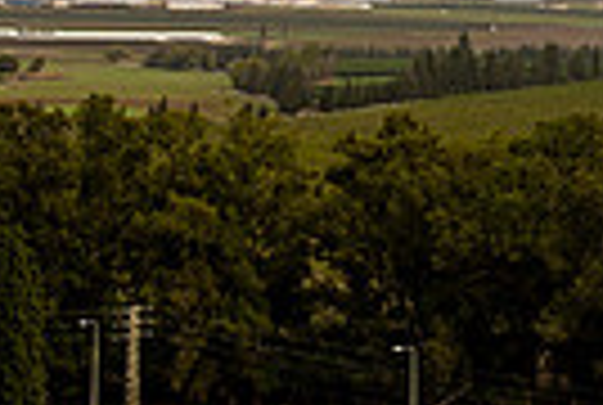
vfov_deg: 8.3
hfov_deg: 12.2
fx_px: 2753
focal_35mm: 164
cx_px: 756
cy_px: -124
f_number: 3.5
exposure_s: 1/1000
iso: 100
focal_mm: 38
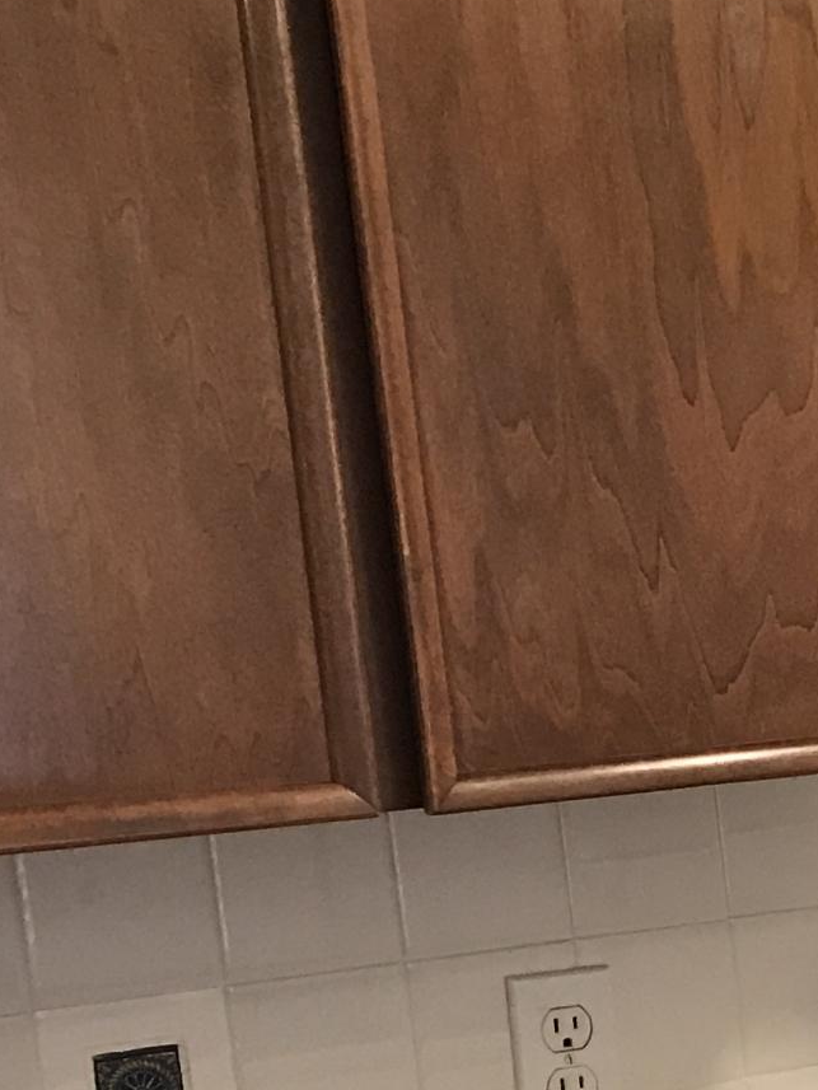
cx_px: 1534
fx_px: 3087
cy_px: 1066
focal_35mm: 98
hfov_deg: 13.4
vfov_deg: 19.5
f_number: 1.8
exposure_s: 1/15
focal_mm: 3.99
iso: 40
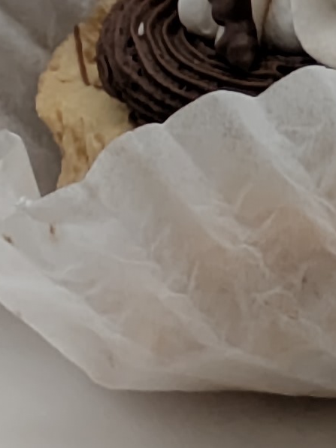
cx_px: 302
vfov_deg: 4.9
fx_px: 5125
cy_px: -500
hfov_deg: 3.8
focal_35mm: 396
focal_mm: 5.43
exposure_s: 1/773
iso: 73
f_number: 1.89
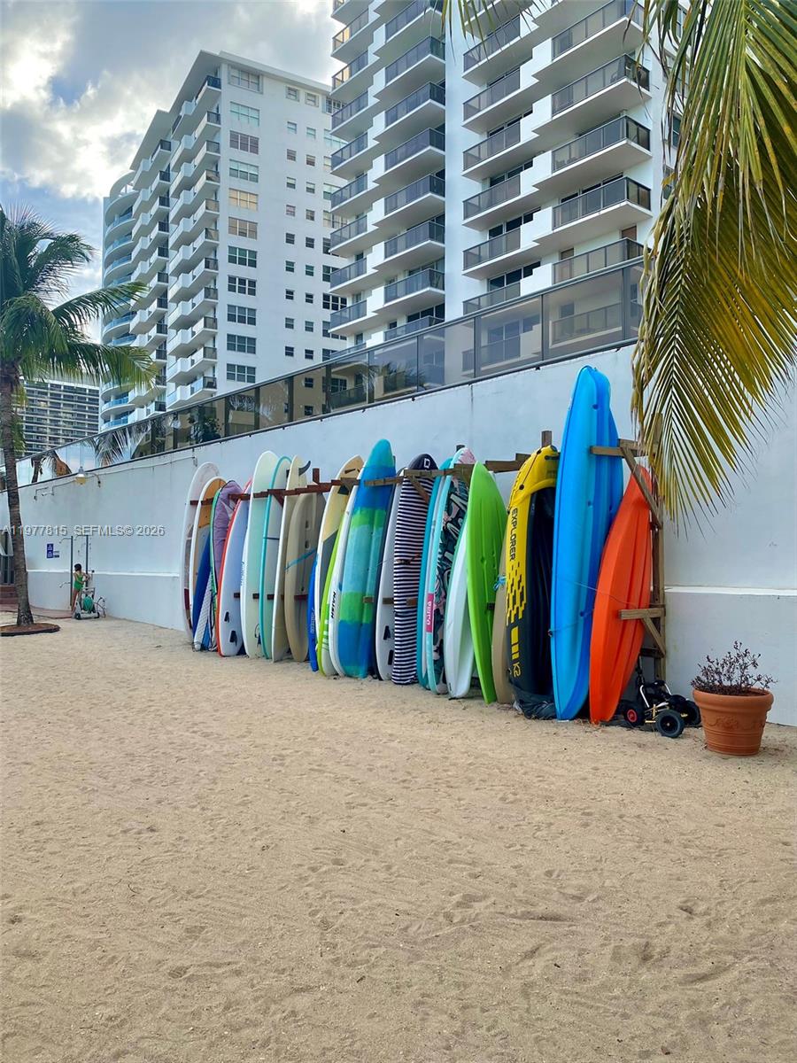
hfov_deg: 53.1
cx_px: 398
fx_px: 798
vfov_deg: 67.3
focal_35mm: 26
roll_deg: -0.2
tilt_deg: +7.6
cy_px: 532
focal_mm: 4.25
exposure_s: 1/1063
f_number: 1.8
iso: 32
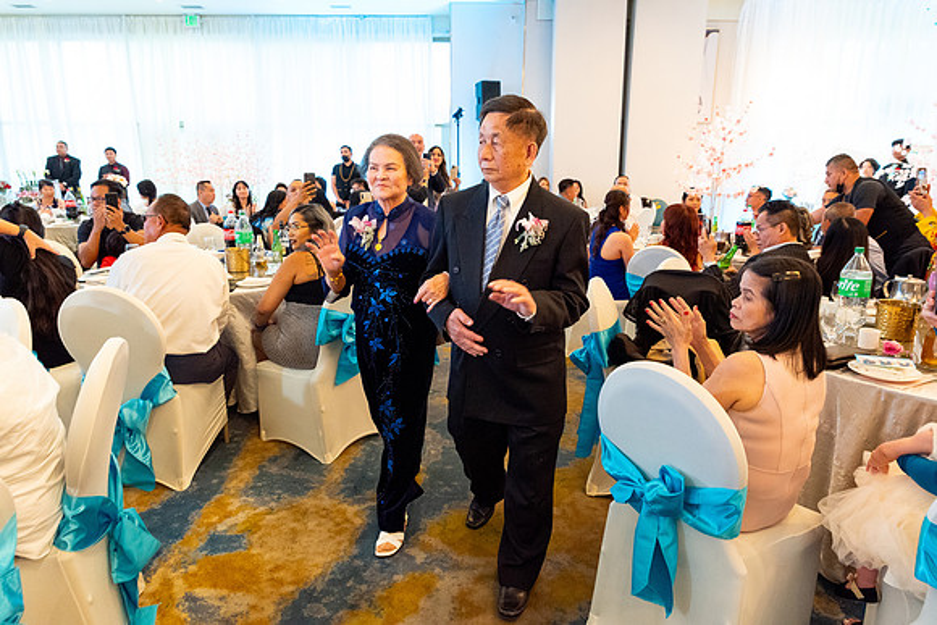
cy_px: 312
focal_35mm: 24
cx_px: 468
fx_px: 625
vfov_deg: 53.2
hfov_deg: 73.7
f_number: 5
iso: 5000
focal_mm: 24
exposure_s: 1/125
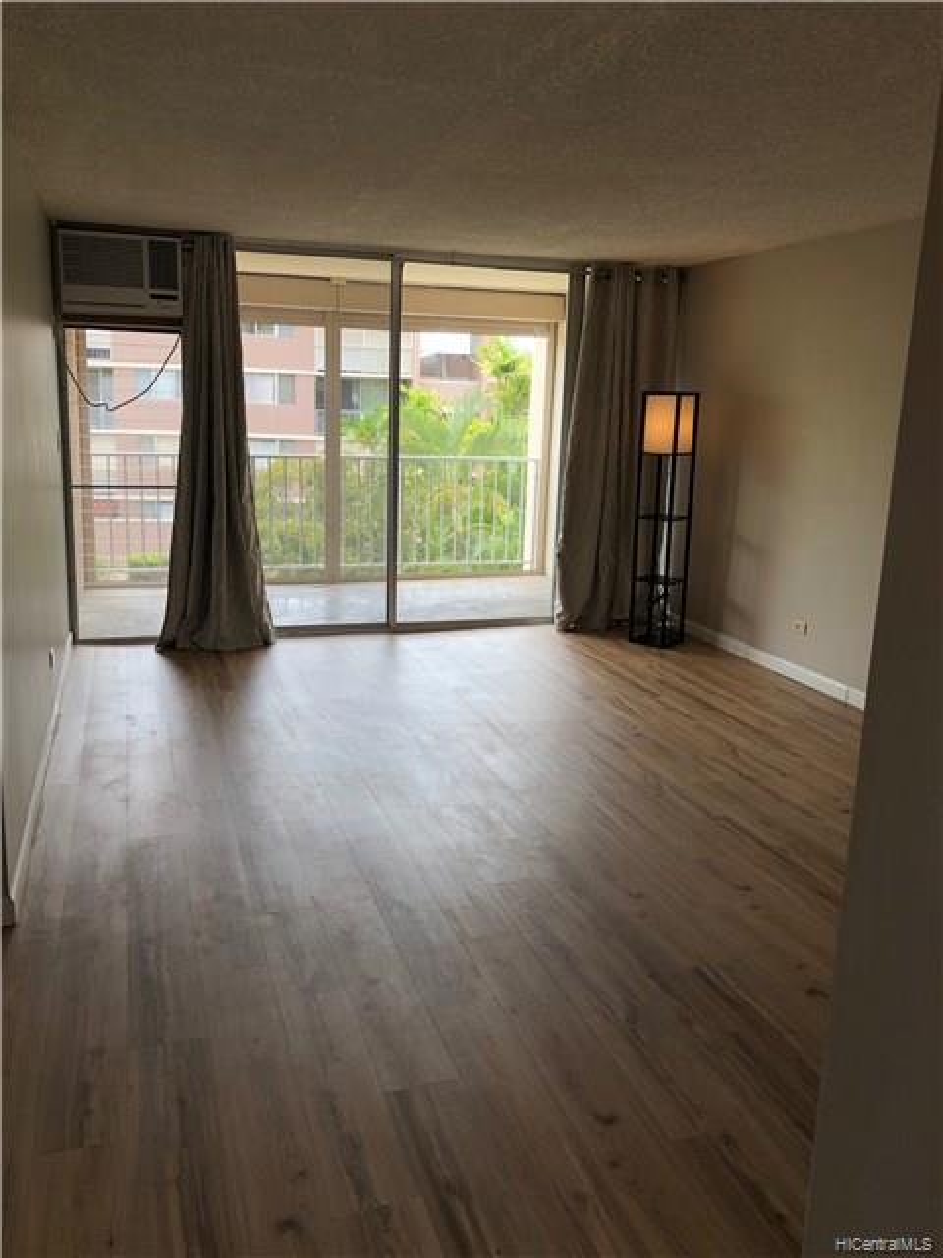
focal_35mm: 28
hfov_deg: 49.7
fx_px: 1017
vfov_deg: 63.4
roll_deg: -1.9
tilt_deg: -12.3
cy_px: 629
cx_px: 472
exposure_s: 1/161
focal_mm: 4
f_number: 1.8
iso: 20
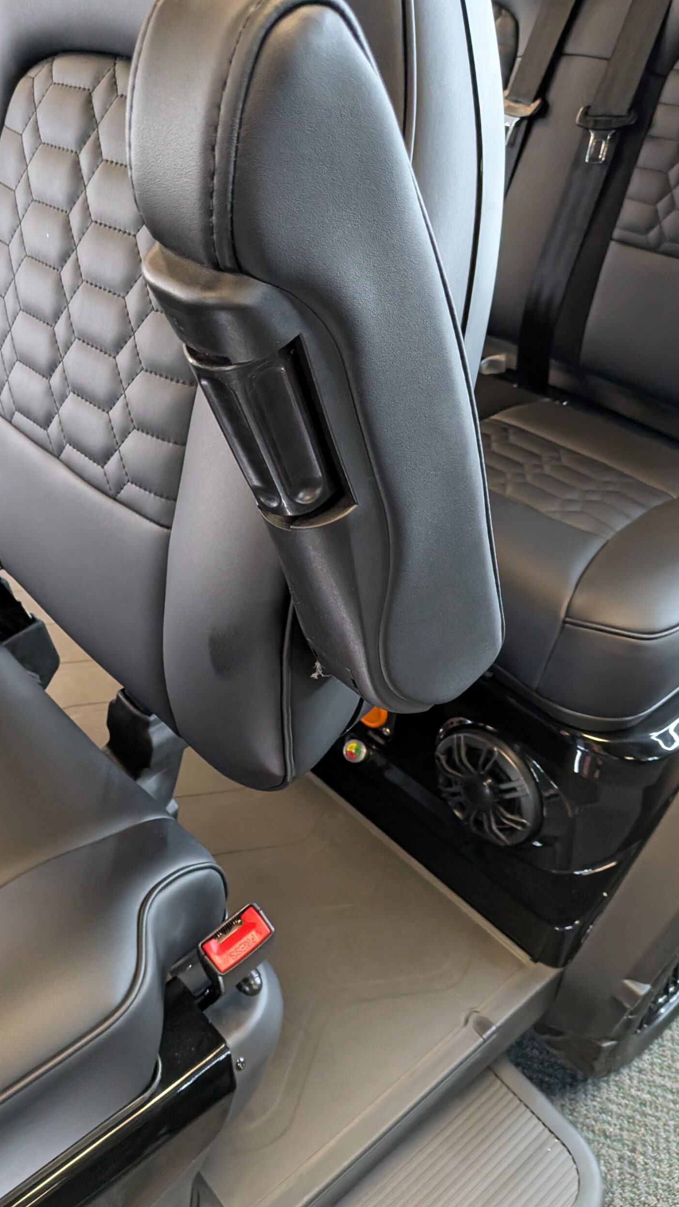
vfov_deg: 69.8
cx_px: 252
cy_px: 619
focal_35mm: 27
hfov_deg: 42.6
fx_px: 864
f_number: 1.7
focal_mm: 4.53
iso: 1045
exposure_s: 1/144
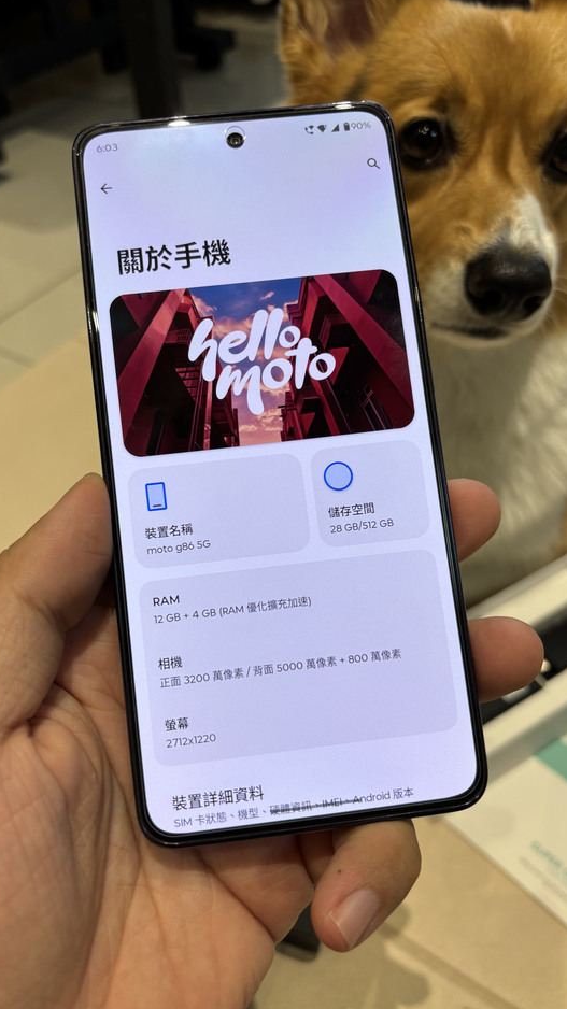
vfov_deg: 66.1
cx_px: 272
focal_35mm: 29
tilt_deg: -46.0
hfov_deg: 40.1
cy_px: 511
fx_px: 776
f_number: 1.6
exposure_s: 1/120
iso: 50
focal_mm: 5.96
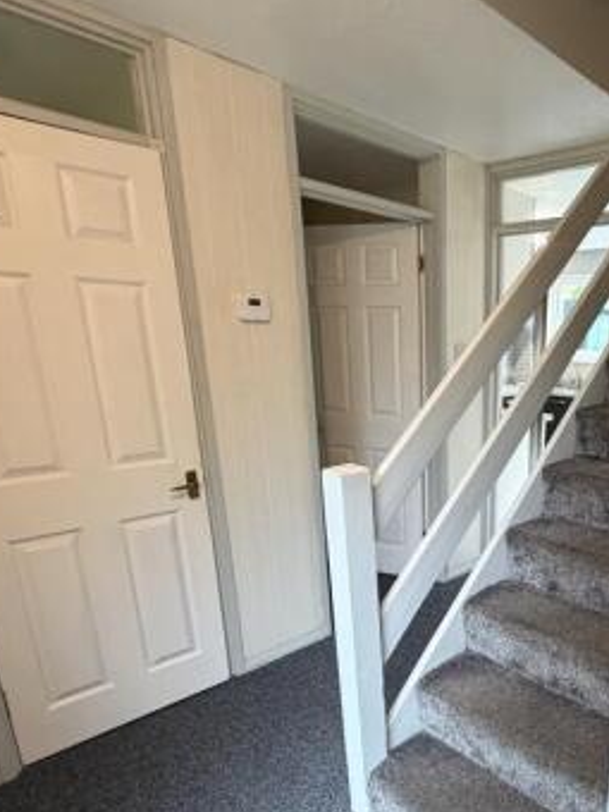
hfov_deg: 52.3
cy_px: 503
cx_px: 508
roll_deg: -1.0
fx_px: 563
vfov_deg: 70.5
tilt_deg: -17.4
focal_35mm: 24
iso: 320
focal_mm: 2.22
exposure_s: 1/50
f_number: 2.2
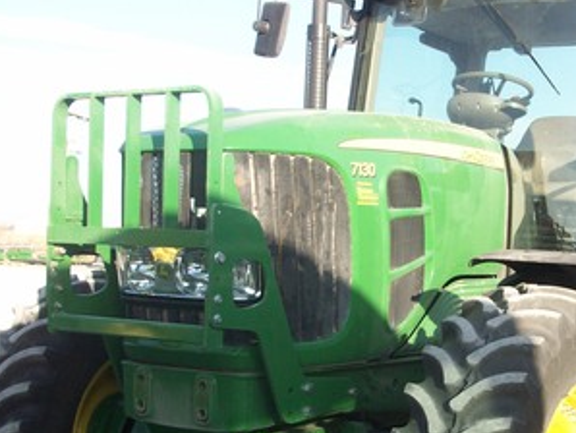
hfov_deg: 30.6
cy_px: 263
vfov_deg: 23.6
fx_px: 1032
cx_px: 441
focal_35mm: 62
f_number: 2.8
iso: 64
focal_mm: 5.7
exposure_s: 1/378
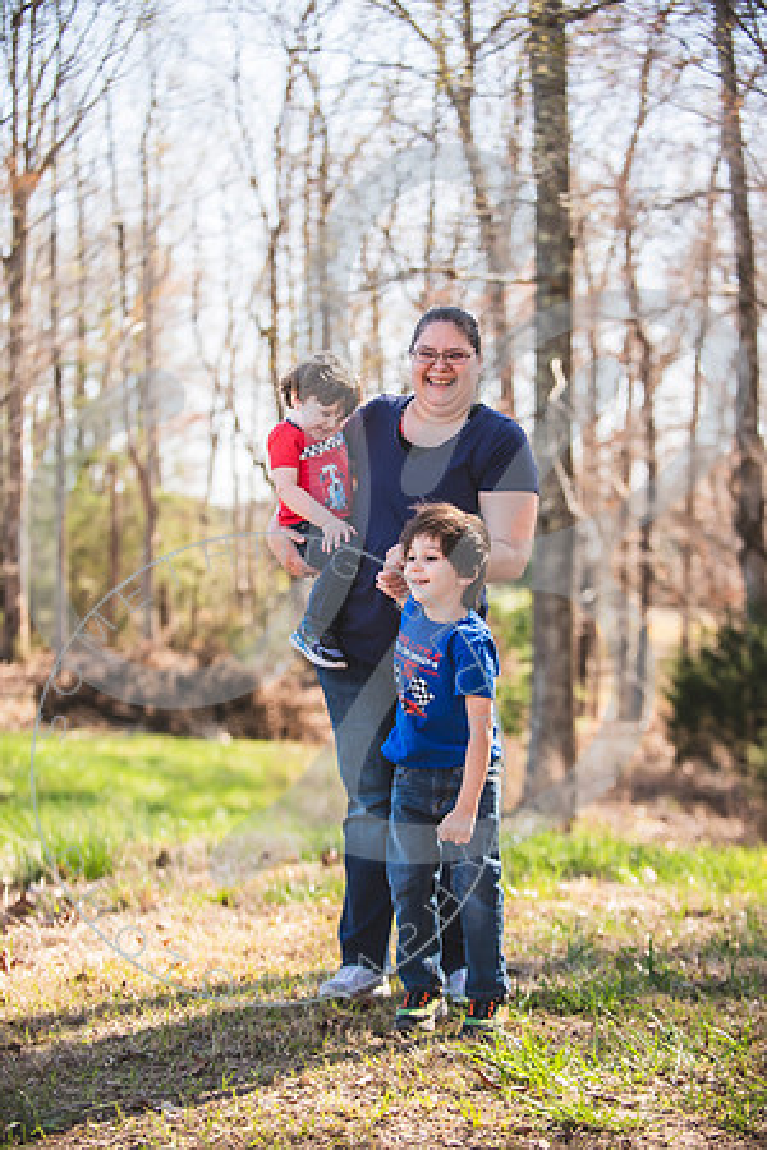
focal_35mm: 70
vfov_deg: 28.8
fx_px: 2237
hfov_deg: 19.5
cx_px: 384
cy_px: 575
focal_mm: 70
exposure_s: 1/500
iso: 100
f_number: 2.8
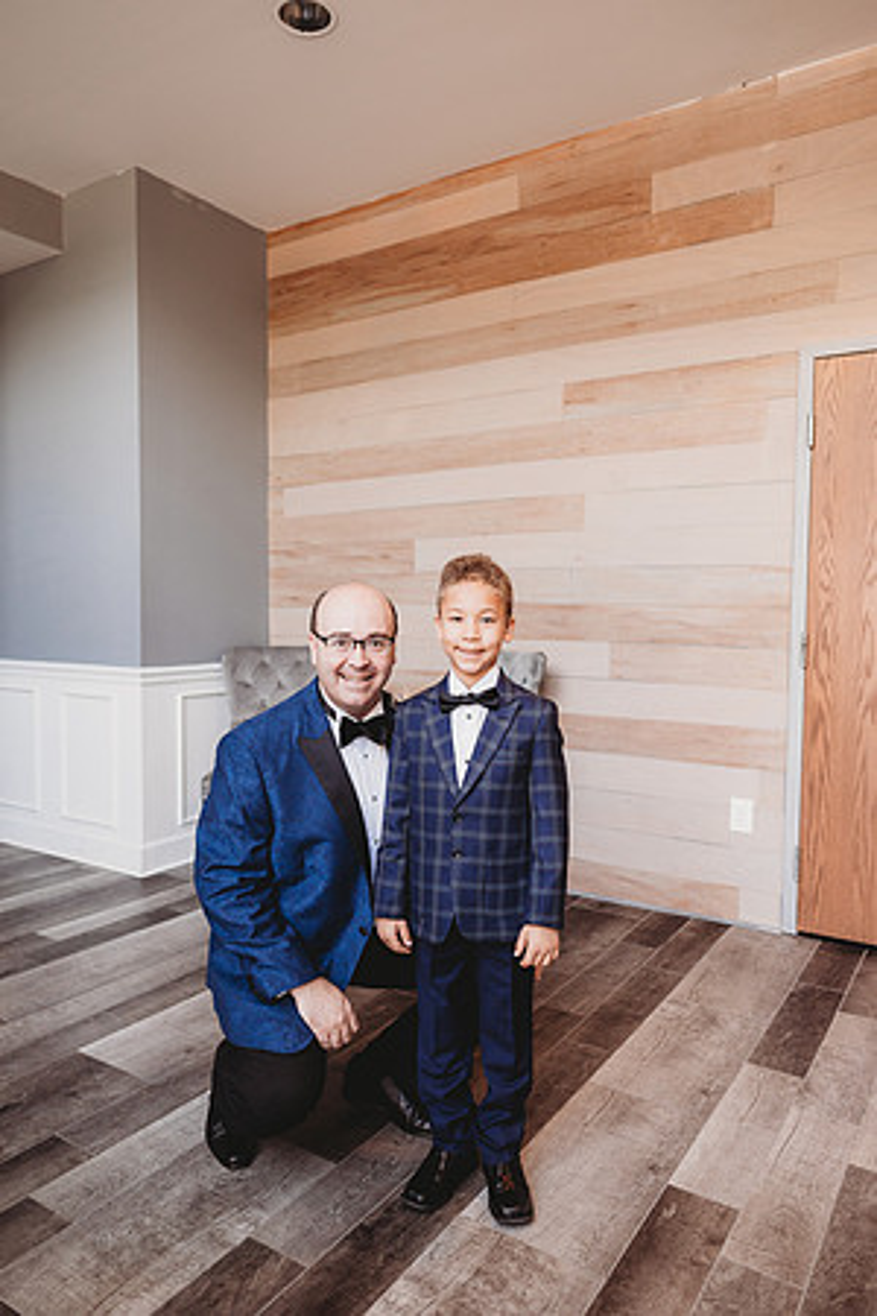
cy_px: 658
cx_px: 438
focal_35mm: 24
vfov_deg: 73.7
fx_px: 877
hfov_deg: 53.1
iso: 500
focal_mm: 24
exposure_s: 1/200
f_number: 2.8
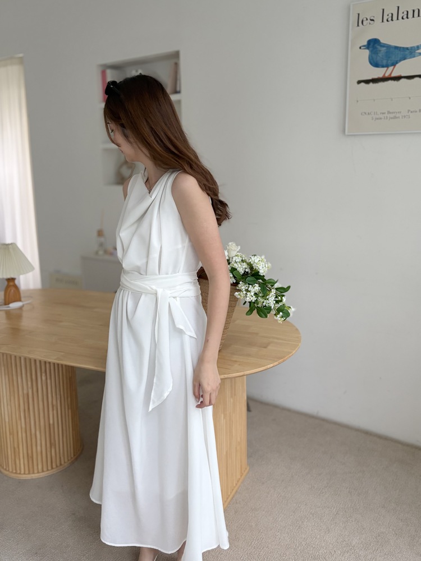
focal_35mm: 26
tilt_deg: -9.6
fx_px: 422
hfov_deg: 53.1
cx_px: 210
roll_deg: +0.8
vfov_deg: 67.3
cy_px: 280
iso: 160
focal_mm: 5.96
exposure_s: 1/60
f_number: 1.6
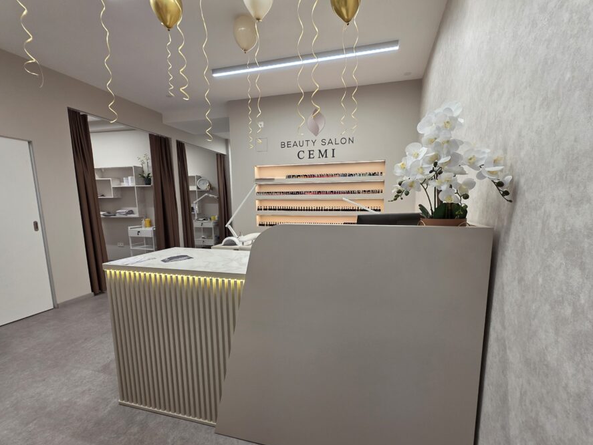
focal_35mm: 15
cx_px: 305
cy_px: 246
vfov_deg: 81.5
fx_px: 257
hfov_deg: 98.1
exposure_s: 1/100
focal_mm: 2.2
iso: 100
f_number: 1.9
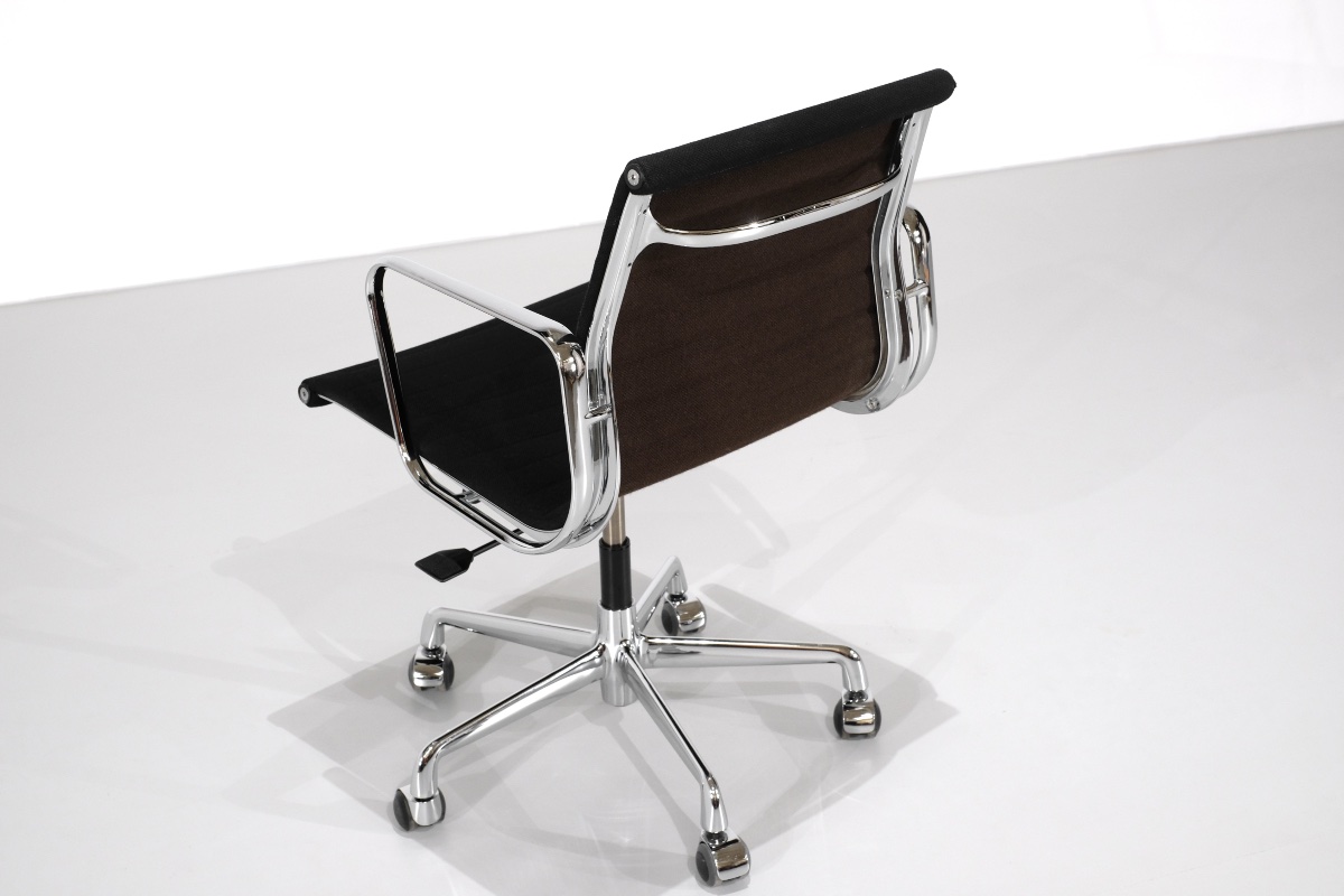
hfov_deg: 37.5
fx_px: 1979
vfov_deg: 25.5
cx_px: 672
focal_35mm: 53
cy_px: 448
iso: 800
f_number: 6.4
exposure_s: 1/75
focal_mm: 35
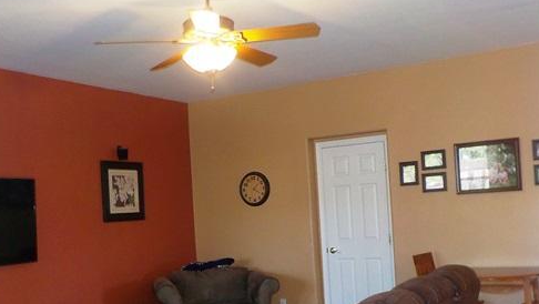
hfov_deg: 47.2
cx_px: 234
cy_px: 219
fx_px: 615
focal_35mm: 43
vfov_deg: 27.5
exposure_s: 1/30
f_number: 3.3
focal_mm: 4.1
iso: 250
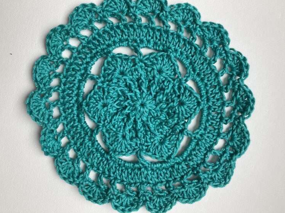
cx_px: 146
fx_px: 239
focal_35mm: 29
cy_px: 104
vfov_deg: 48.2
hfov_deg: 61.7
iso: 20
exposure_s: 1/176
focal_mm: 3.99
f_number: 1.8
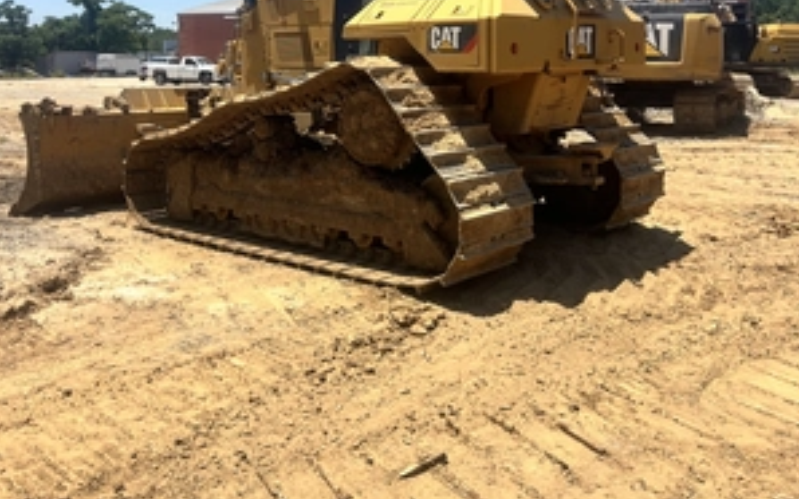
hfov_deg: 52.8
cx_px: 400
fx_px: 805
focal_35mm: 37
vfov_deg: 33.0
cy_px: 72
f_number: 1.5
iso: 50
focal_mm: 5.7
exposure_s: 1/4274
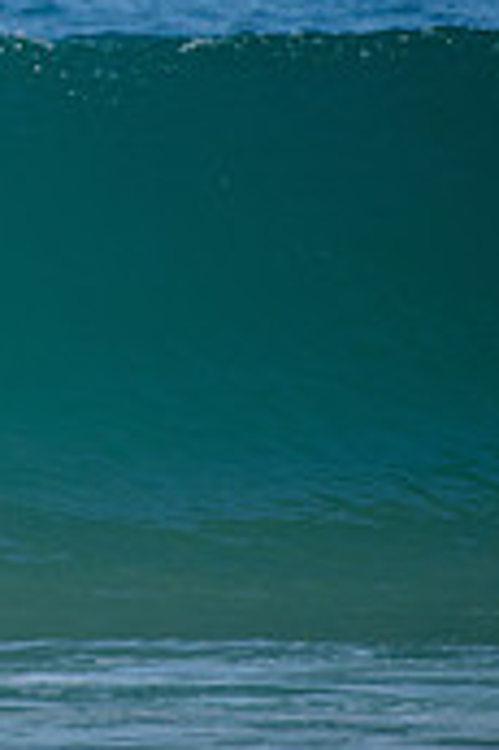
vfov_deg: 1.2
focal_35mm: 1680
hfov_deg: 0.8
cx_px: -694
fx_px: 34997
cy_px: 189
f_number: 5.6
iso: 160
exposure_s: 1/2000
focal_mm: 500
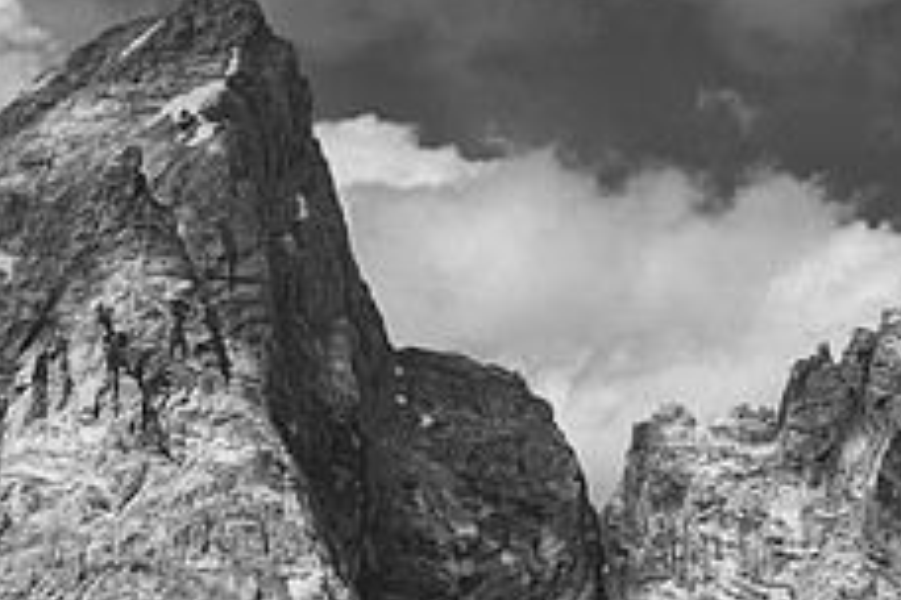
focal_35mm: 495
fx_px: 12388
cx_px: 300
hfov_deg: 4.2
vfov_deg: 2.8
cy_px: 582
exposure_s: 1/750
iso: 200
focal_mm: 195
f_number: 9.5
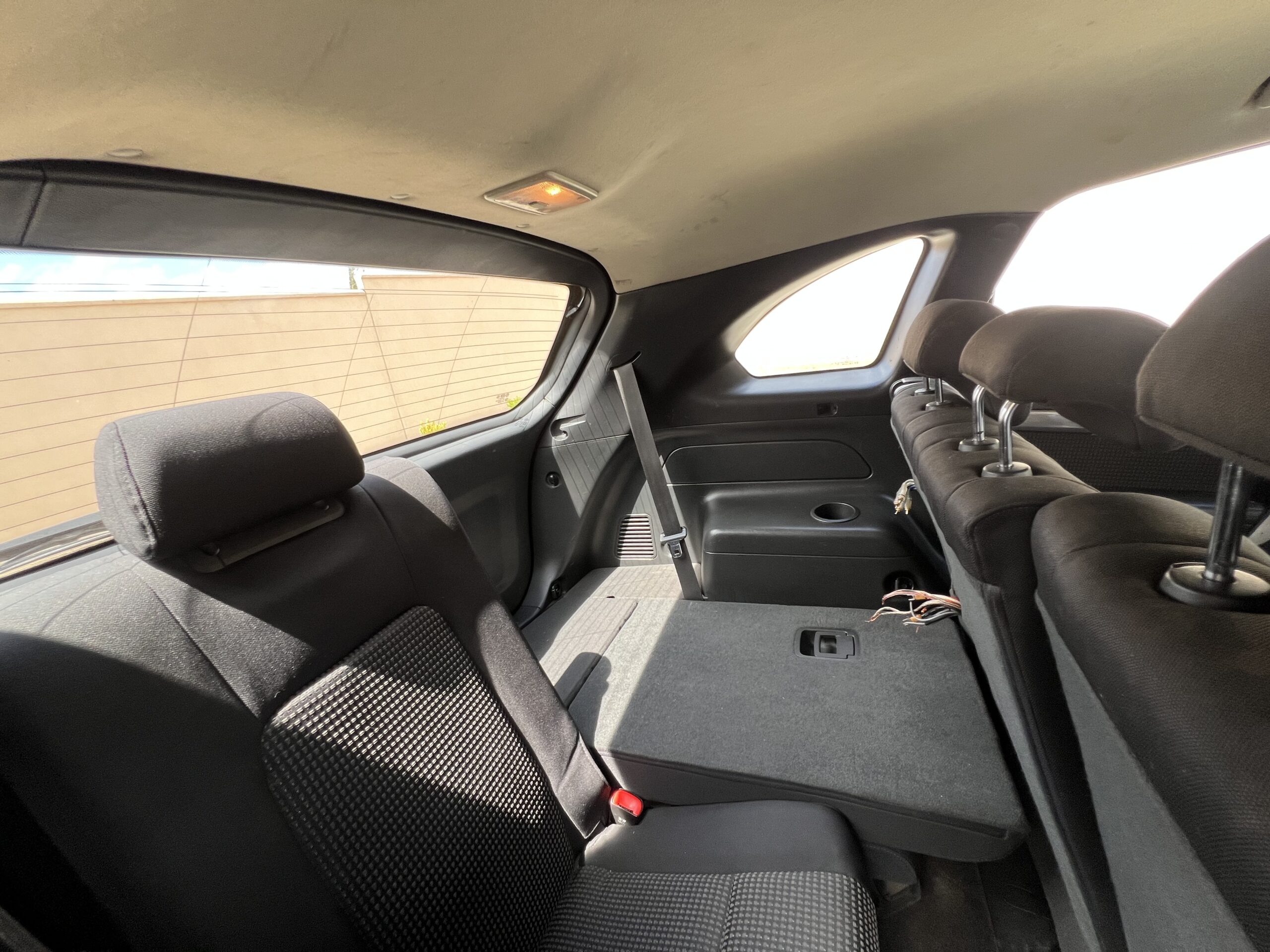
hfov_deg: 106.2
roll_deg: +8.2
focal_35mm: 13
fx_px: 477
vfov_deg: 89.9
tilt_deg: -16.8
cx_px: 635
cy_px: 476
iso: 64
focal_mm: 1.57
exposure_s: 1/99
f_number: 1.8
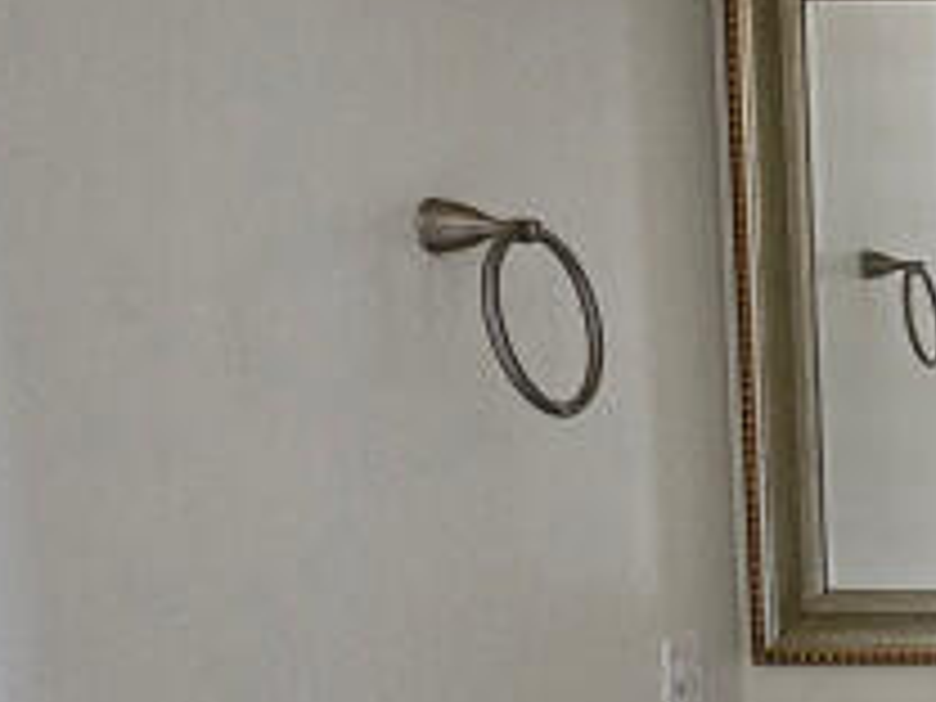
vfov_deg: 28.9
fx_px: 1352
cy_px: 468
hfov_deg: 27.5
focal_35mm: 50
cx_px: 1377
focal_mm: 2.2
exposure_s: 1/24
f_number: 2.2
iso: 800
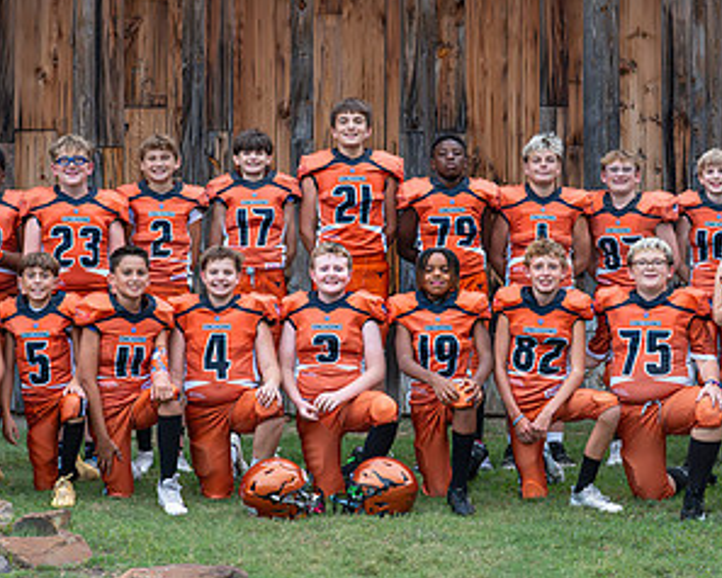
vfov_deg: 15.6
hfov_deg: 19.3
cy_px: 289
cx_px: 279
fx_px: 2117
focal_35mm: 99
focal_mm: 50
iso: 4000
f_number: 4
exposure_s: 1/500
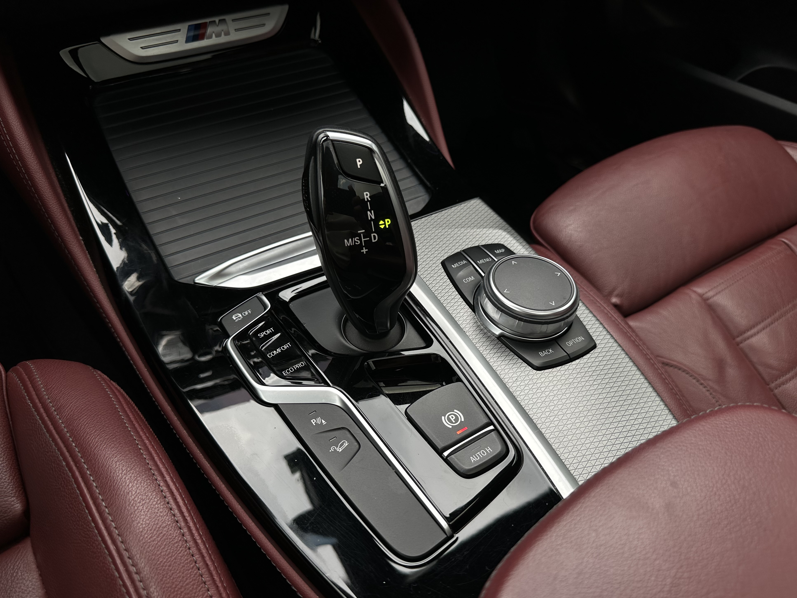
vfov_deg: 54.9
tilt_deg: -49.0
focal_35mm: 25
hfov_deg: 69.4
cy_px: 304
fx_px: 576
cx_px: 402
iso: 64
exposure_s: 1/167
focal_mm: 6.86
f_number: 1.78
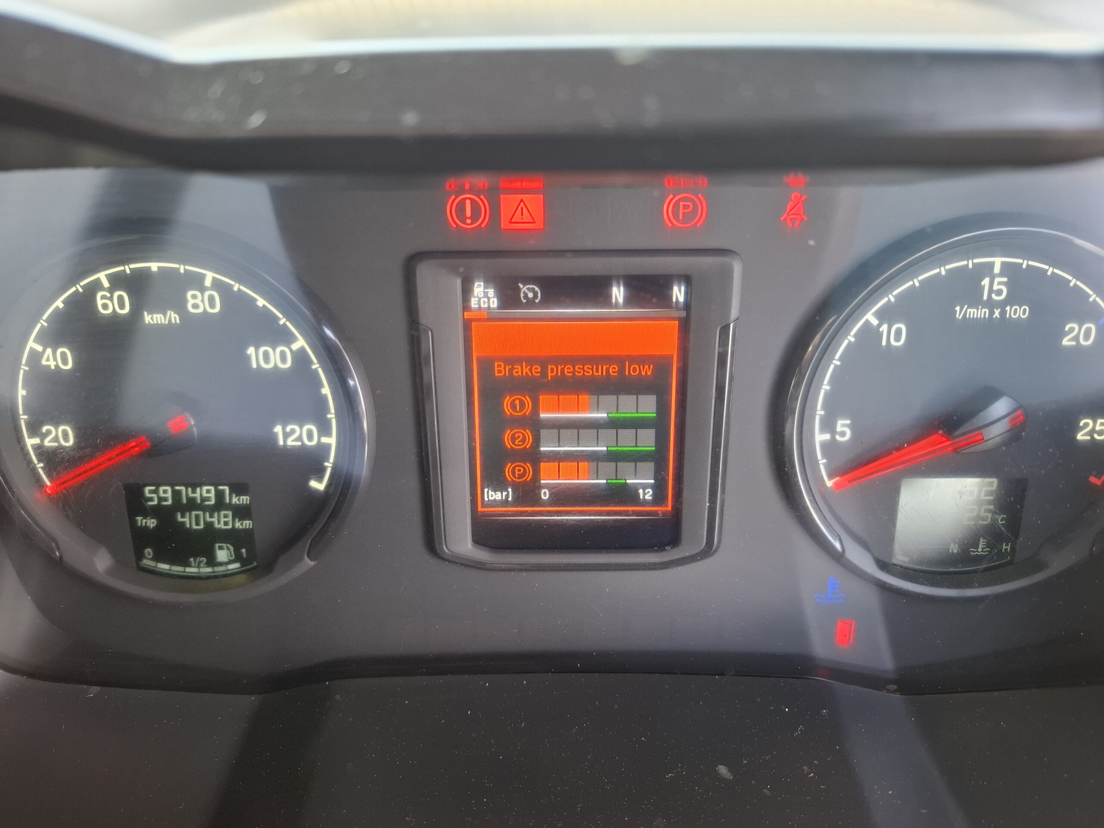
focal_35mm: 23
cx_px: 552
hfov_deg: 73.9
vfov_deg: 58.9
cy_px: 414
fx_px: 734
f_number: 1.8
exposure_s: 1/50
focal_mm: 5.54
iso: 200
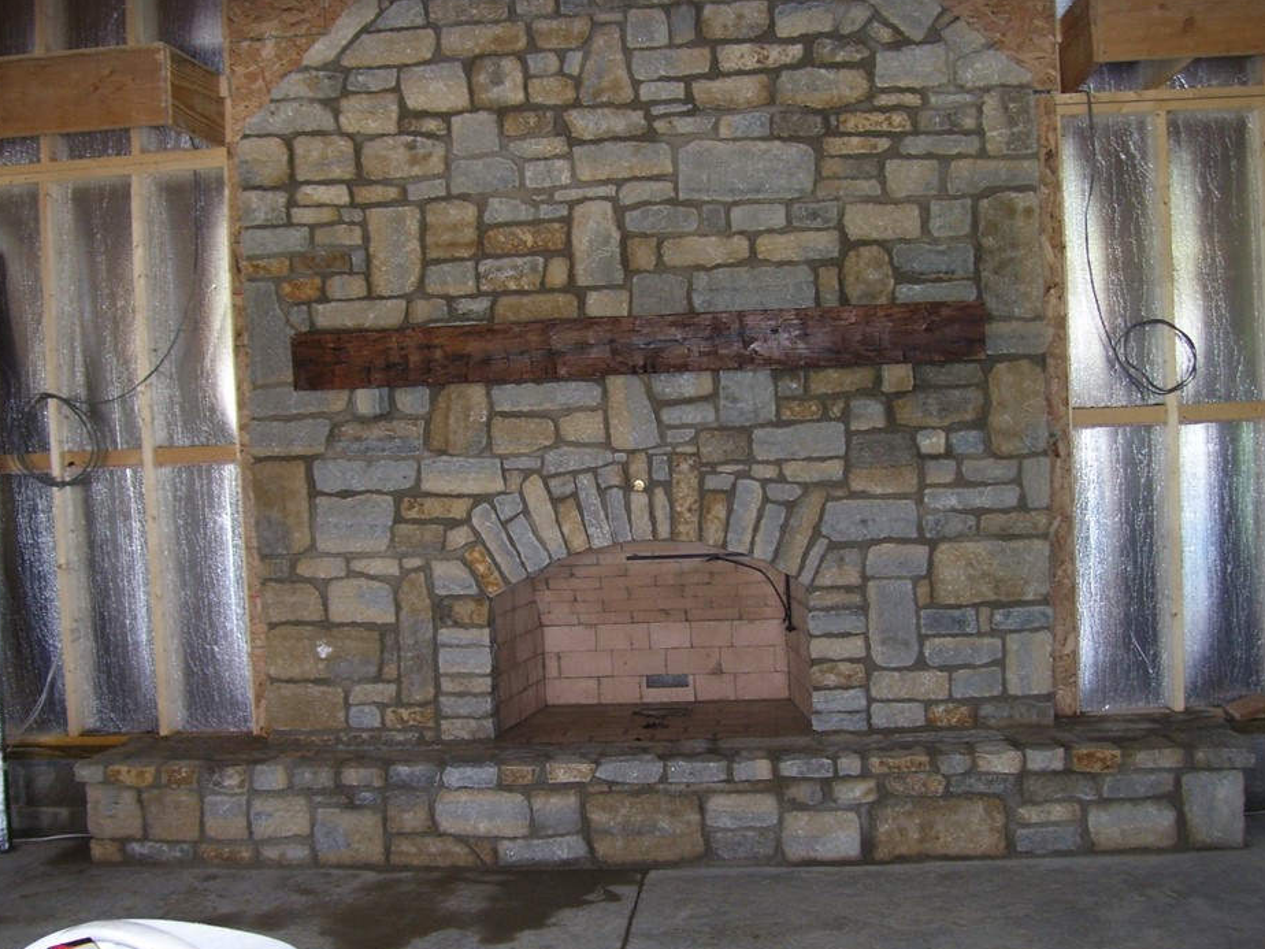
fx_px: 1498
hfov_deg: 45.8
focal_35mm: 41
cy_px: 498
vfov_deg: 35.1
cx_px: 616
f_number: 2.7
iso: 125
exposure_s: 1/60
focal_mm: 6
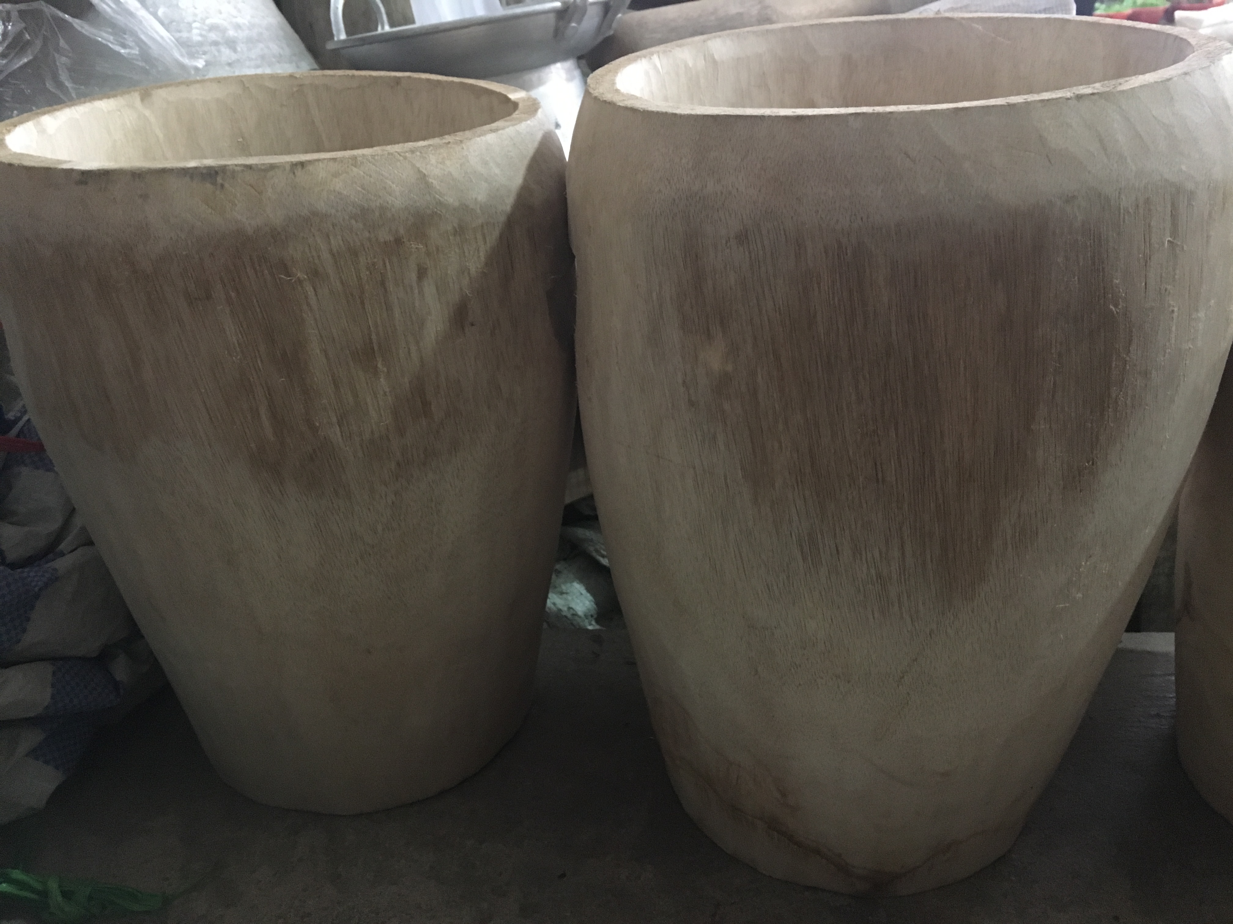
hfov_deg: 61.7
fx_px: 1033
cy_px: 462
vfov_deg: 48.2
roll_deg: +4.3
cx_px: 616
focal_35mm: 29
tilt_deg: -24.6
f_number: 2.2
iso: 400
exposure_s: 1/17
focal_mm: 4.15
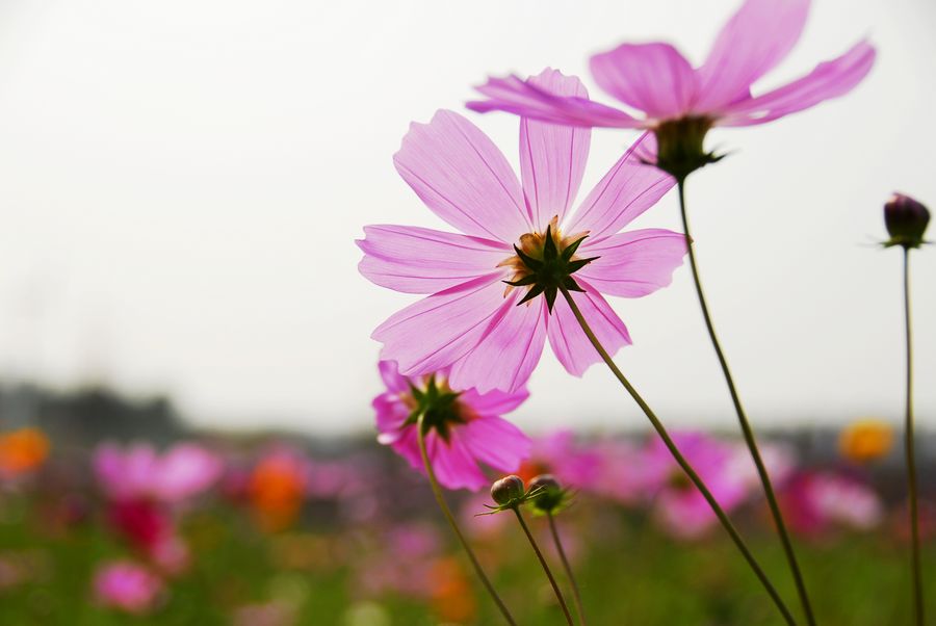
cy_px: 313
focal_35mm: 84
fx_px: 2186
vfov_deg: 16.3
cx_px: 468
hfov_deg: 24.2
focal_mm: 56
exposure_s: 1/750
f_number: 4.8
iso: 110
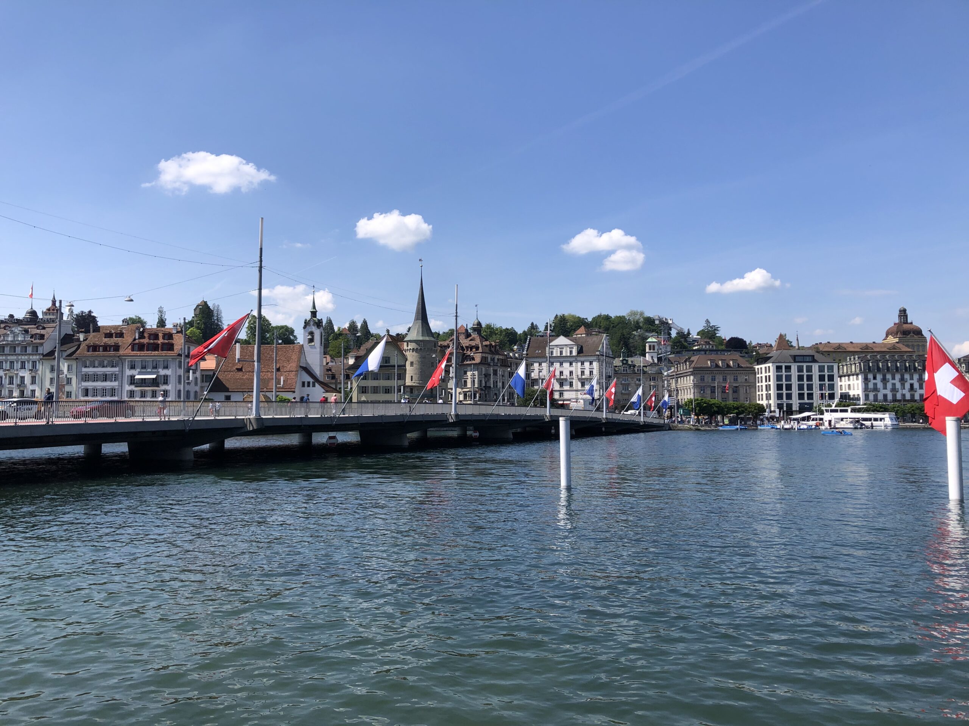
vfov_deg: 49.7
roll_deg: +0.1
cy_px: 363
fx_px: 784
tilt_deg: +4.6
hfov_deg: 63.4
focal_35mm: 28
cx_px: 484
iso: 20
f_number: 1.8
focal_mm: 3.99
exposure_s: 1/2114
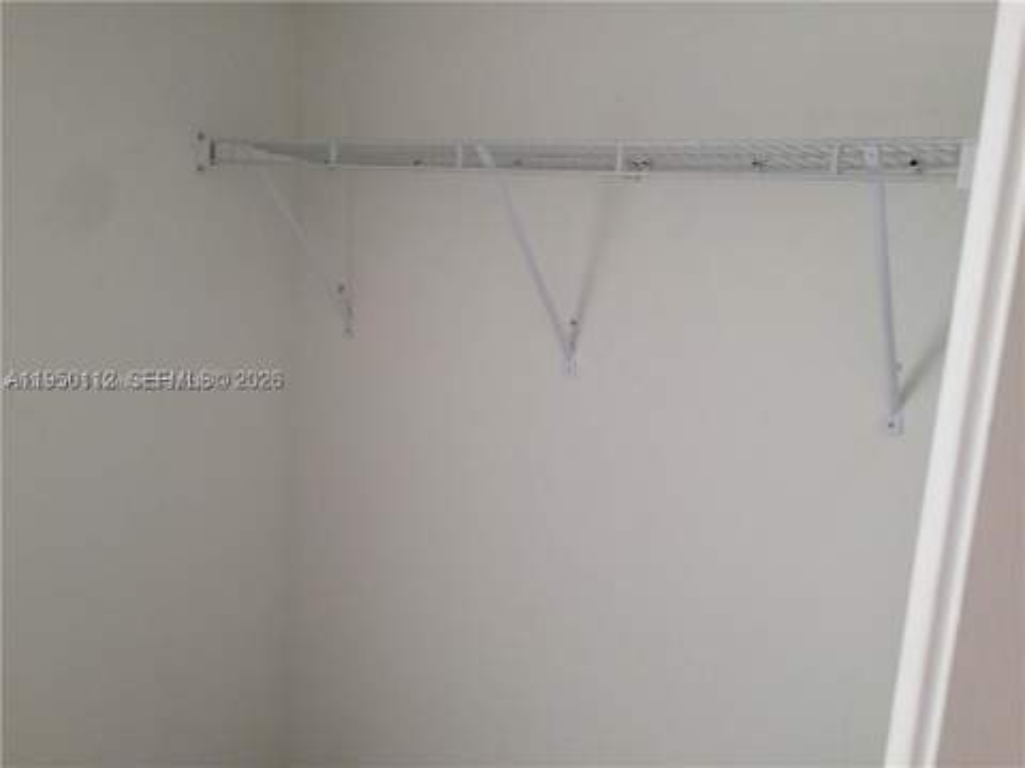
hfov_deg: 61.7
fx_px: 859
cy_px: 384
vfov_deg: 48.2
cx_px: 512
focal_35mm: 29
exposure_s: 1/60
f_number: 2.2
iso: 40
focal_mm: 4.15
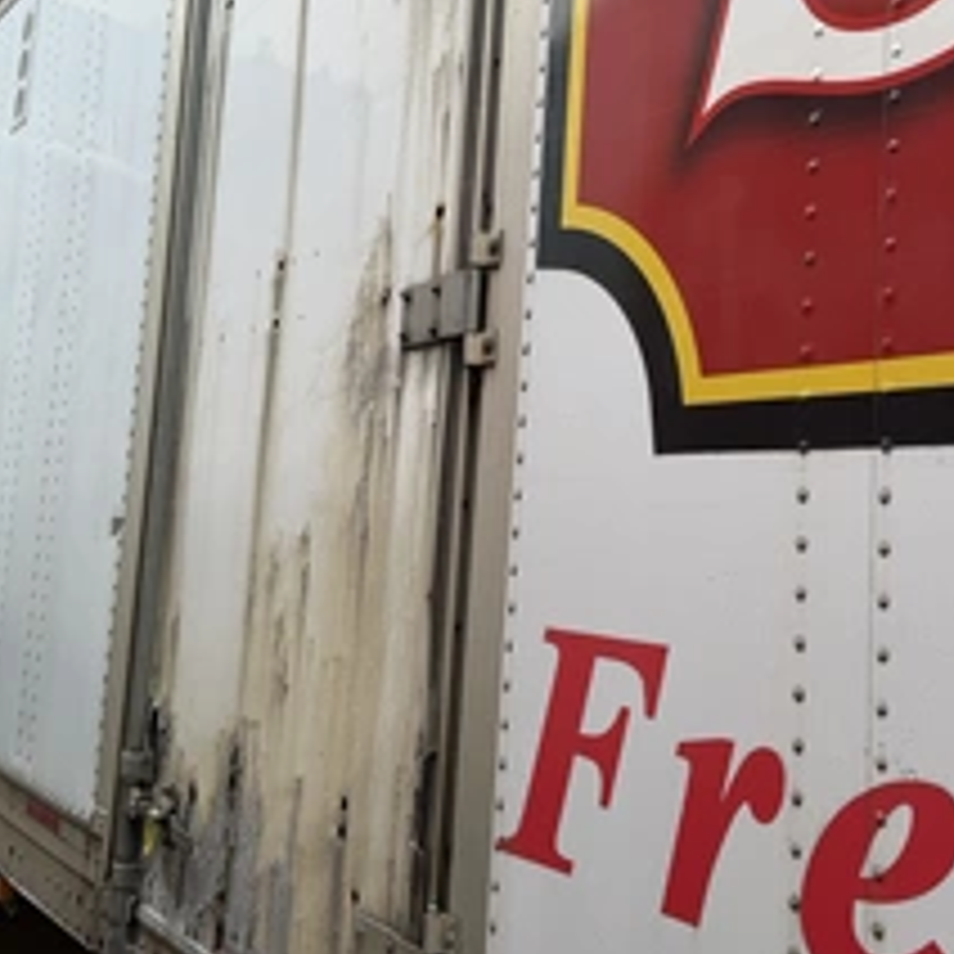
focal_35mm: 40
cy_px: 392
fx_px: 1247
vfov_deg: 41.7
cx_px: 513
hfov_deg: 41.8
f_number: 1.78
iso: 80
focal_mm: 6.76
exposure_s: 1/435
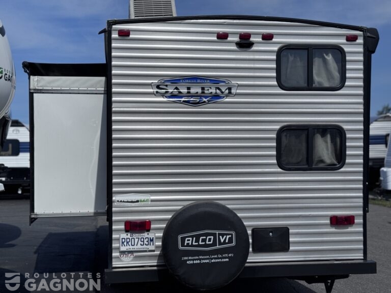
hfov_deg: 39.7
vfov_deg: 30.3
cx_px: 196
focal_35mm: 48
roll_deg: +1.0
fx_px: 542
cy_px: 146
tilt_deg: +1.1
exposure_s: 1/9009
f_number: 1.78
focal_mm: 6.76
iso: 64
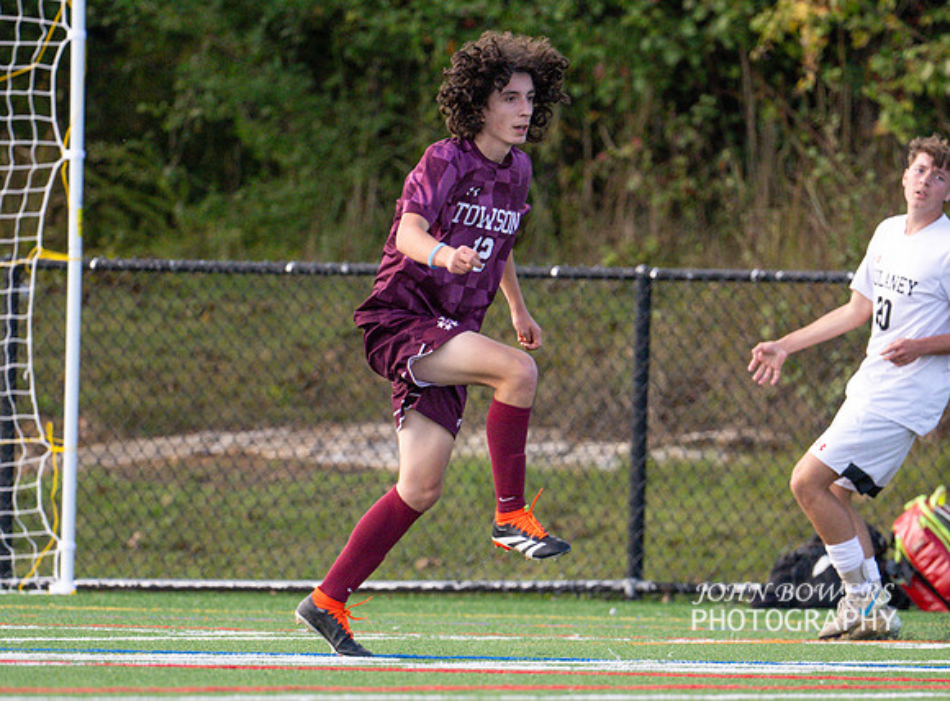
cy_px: 476
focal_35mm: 799
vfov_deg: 1.8
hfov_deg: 2.5
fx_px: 21805
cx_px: 522
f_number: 4.5
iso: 2500
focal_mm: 400
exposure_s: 1/2500
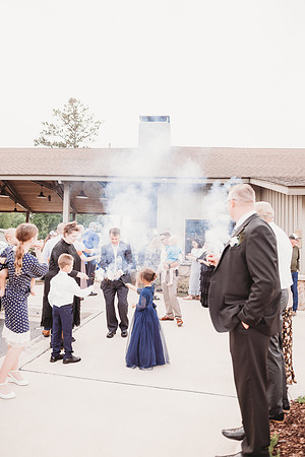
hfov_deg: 53.1
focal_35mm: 24
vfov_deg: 73.7
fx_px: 305
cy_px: 228
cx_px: 152
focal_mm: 24
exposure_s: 1/200
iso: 160
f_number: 2.5
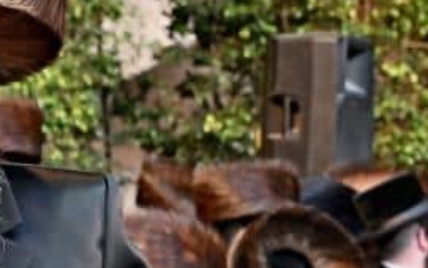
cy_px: 192
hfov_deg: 15.7
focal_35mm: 129
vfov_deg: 10.2
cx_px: -62
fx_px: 1505
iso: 800
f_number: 4
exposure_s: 1/160
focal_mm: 33.5
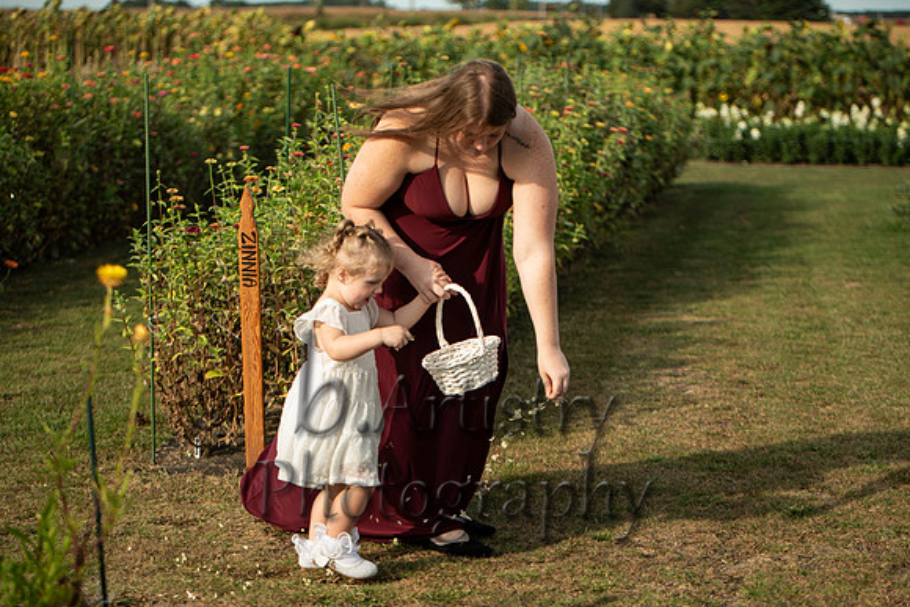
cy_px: 305
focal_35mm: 82
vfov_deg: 16.6
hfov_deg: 24.6
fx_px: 2084
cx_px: 471
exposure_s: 1/800
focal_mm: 75
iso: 125
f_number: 2.8
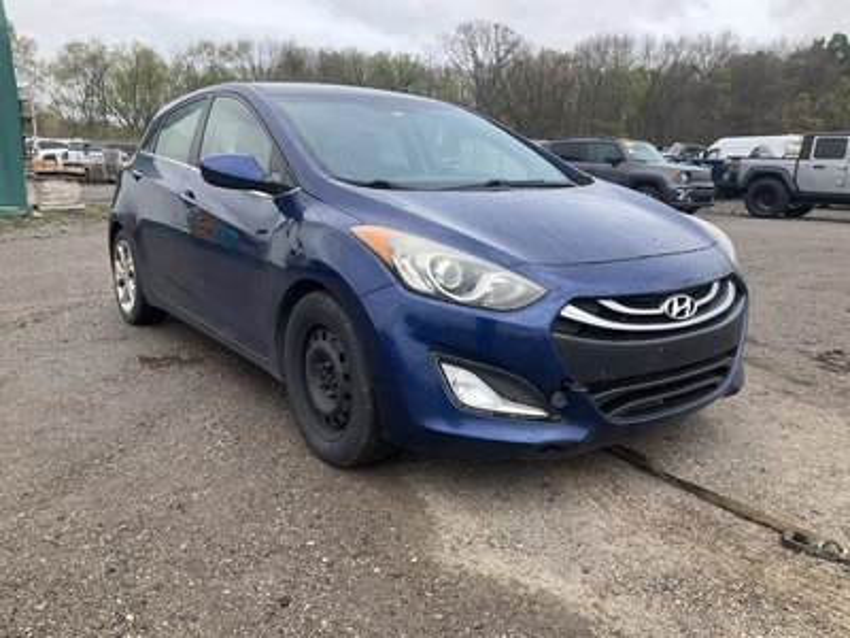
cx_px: 425
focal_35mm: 29
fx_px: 712
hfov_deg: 61.7
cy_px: 319
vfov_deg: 48.2
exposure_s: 1/962
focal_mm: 3
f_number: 1.8
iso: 25
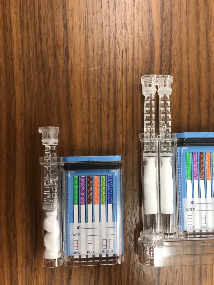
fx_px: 264
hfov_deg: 44.1
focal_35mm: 32
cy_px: 150
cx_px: 121
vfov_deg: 56.8
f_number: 1.8
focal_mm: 3.99
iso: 40
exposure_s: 1/20
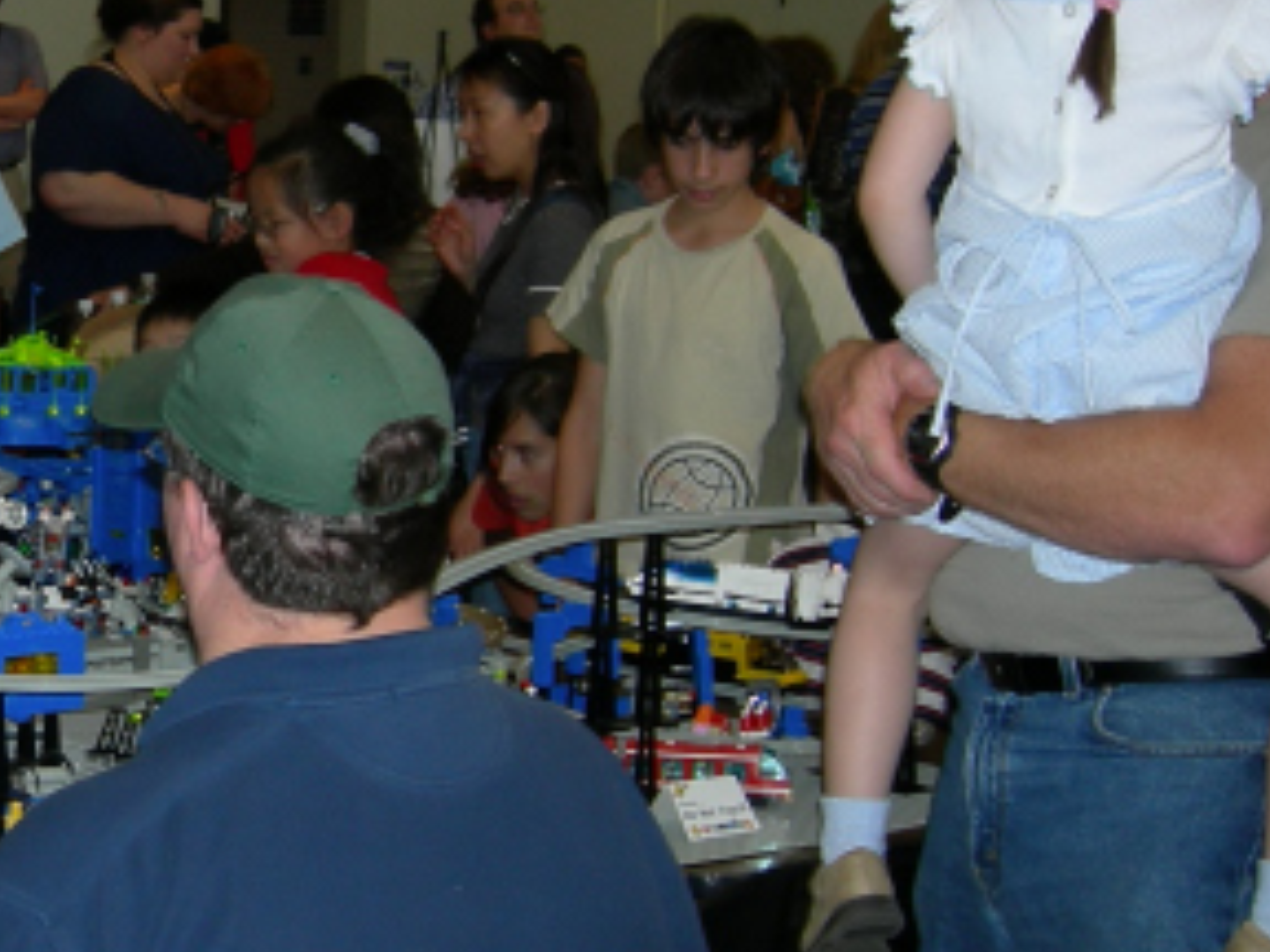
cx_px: -9
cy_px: 339
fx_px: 2935
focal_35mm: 80
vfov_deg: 18.4
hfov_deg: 23.4
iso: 100
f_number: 2.7
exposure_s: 1/60.1
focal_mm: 7.5
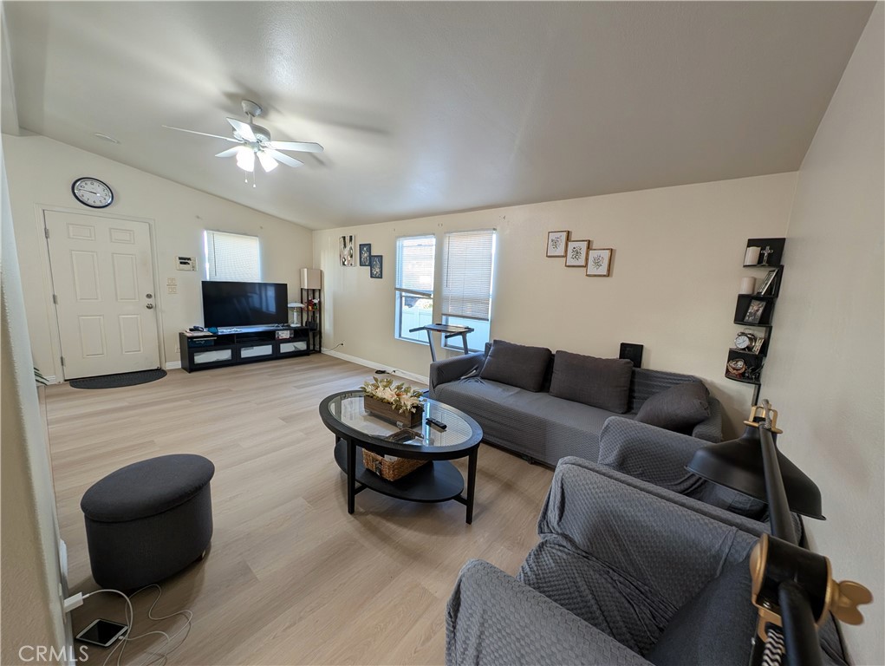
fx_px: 307
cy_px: 333
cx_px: 442
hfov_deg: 110.5
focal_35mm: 12
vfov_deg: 94.6
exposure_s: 1/40
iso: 56
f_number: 1.95
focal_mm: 2.23
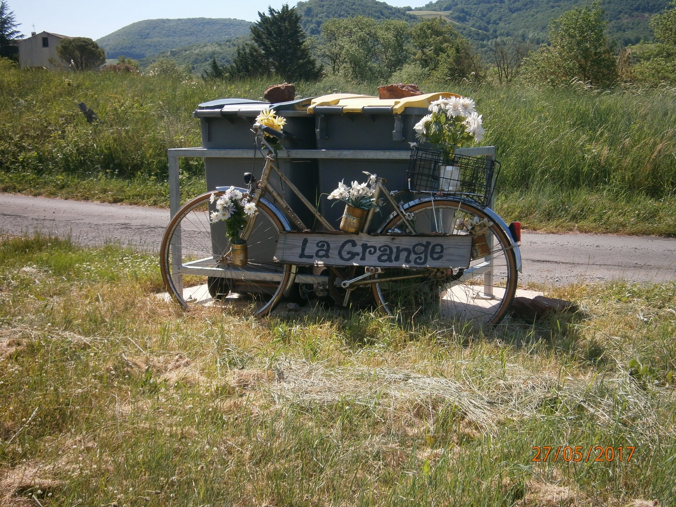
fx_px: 918
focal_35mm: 47
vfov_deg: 30.9
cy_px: 254
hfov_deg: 40.4
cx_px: 338
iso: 80
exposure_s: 1/640
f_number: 3.4
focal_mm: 8.3
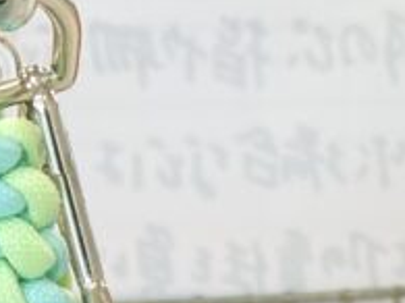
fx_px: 3742
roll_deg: +2.0
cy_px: 828
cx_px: 208
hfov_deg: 6.2
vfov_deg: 4.5
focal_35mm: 320
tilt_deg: -19.6
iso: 64
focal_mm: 5.96
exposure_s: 1/100
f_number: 1.6
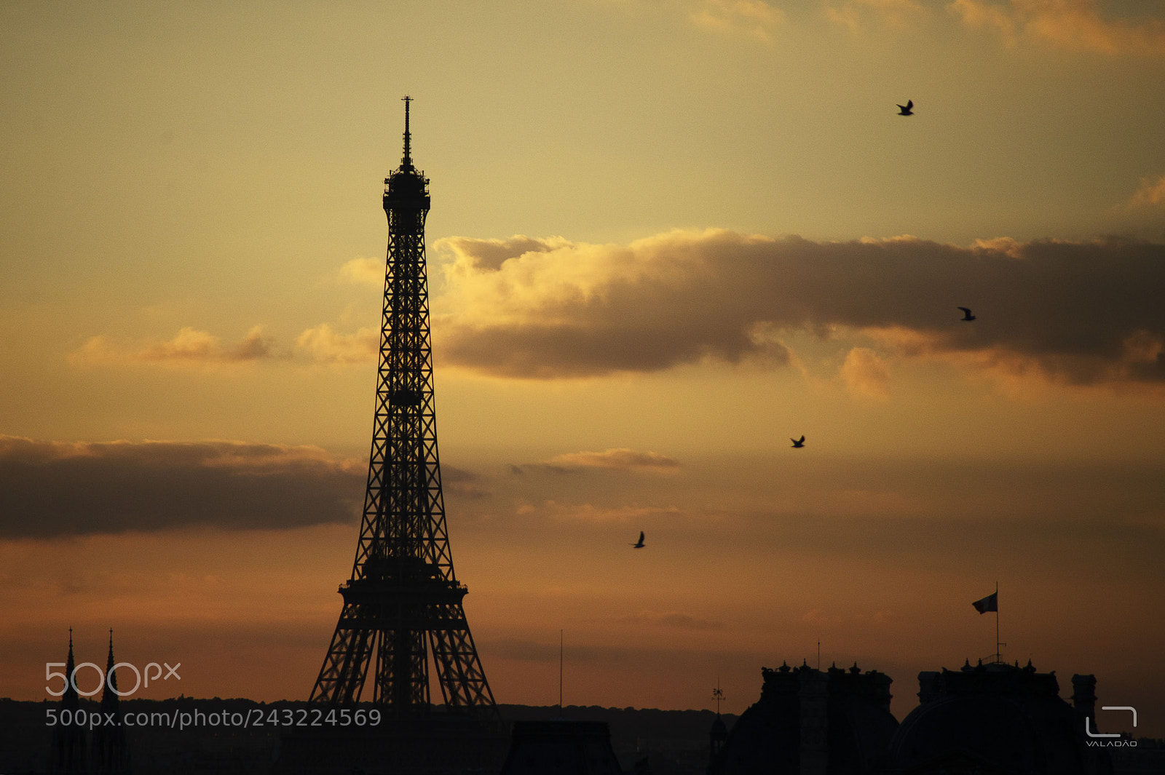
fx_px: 9703
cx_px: 582
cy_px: 388
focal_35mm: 300
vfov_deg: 4.6
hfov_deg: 6.9
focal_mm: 300
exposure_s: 1/3200
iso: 400
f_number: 5.6
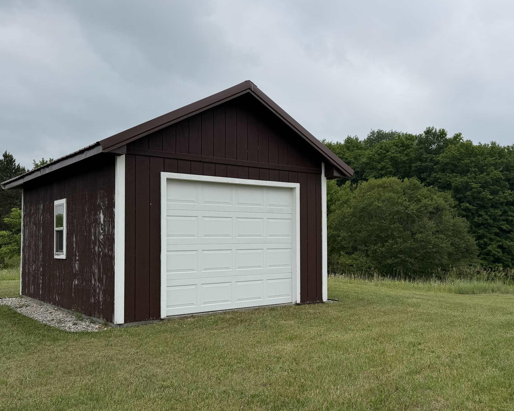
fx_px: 532
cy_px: 217
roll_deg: +1.3
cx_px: 357
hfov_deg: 50.3
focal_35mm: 35
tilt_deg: +2.2
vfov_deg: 42.2
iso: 80
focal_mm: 6.76
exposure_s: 1/4975
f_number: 1.78
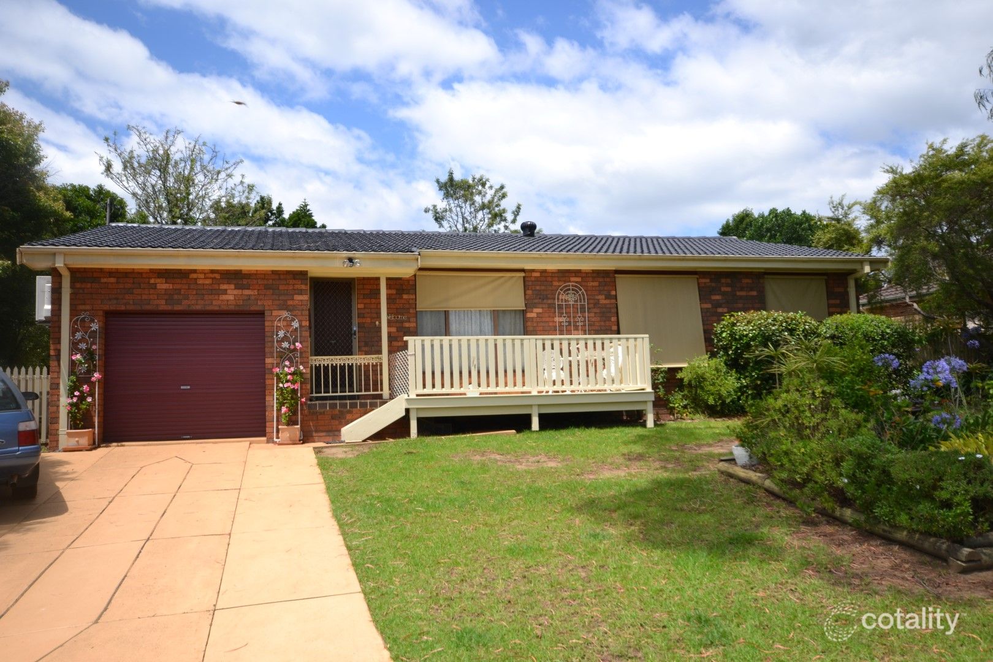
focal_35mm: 30
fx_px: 827
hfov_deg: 61.9
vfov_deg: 43.6
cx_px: 496
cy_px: 331
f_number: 8
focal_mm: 20
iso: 100
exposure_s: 1/200
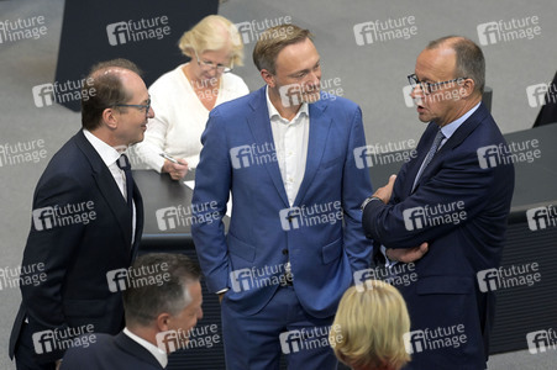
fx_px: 3092
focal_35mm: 200
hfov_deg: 10.3
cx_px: 278
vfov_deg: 6.9
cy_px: 185
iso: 8000
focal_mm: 200
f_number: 5.6
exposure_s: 1/400
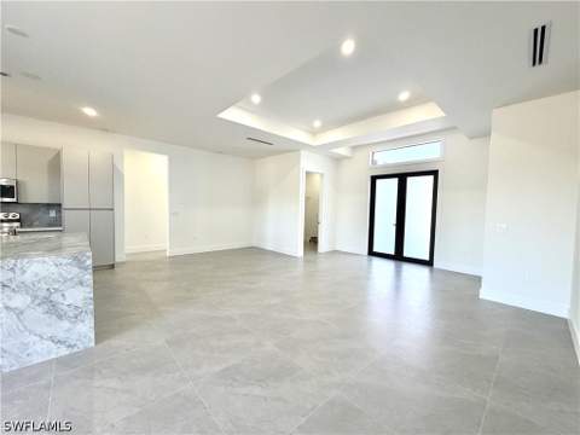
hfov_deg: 102.1
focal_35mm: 14
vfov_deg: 85.7
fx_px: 235
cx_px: 290
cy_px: 218
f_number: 2.2
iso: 200
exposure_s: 1/120
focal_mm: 2.22
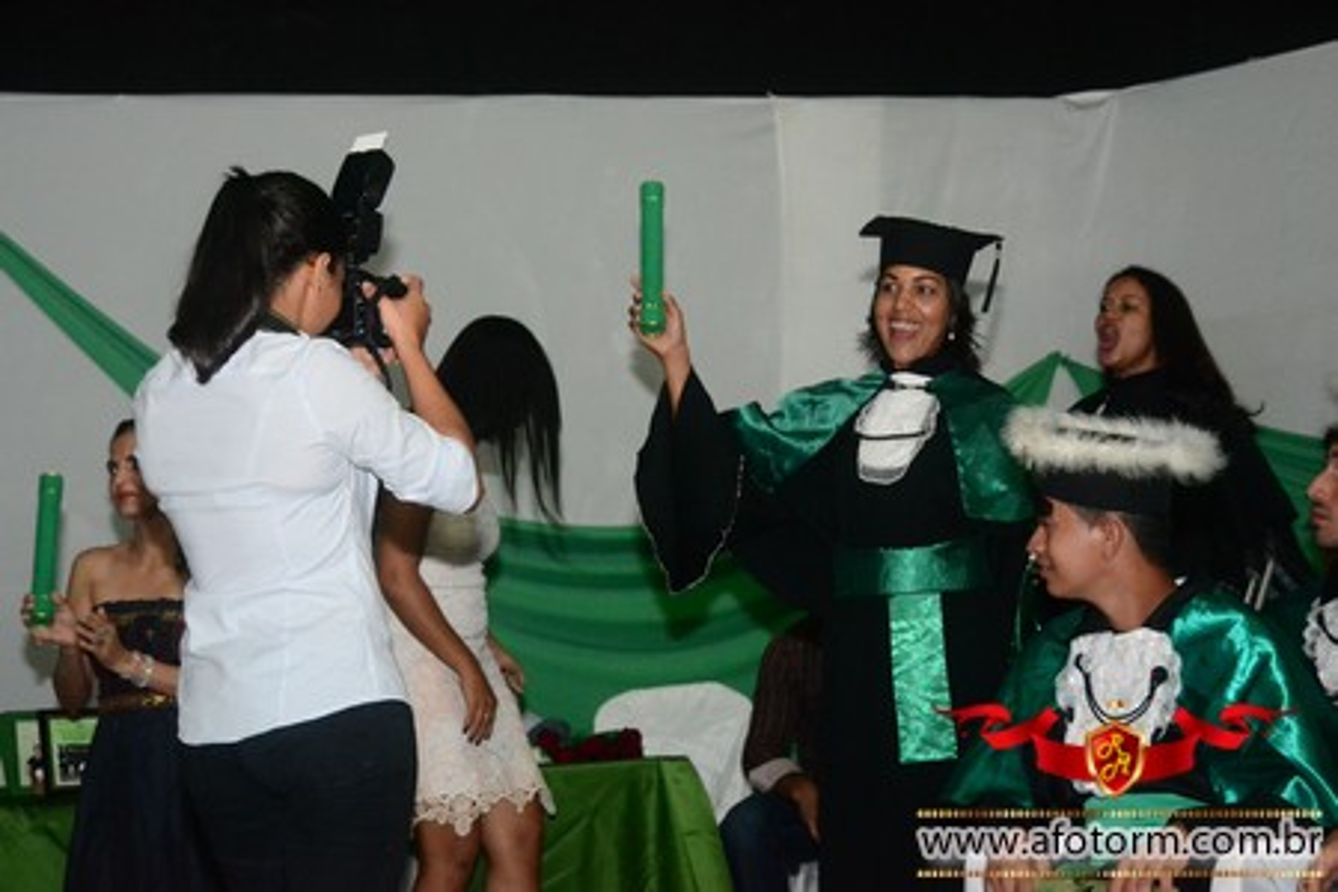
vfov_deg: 17.5
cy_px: 446
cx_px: 669
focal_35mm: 78
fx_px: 2899
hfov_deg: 26.0
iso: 3200
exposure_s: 1/80
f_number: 5.6
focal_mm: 52
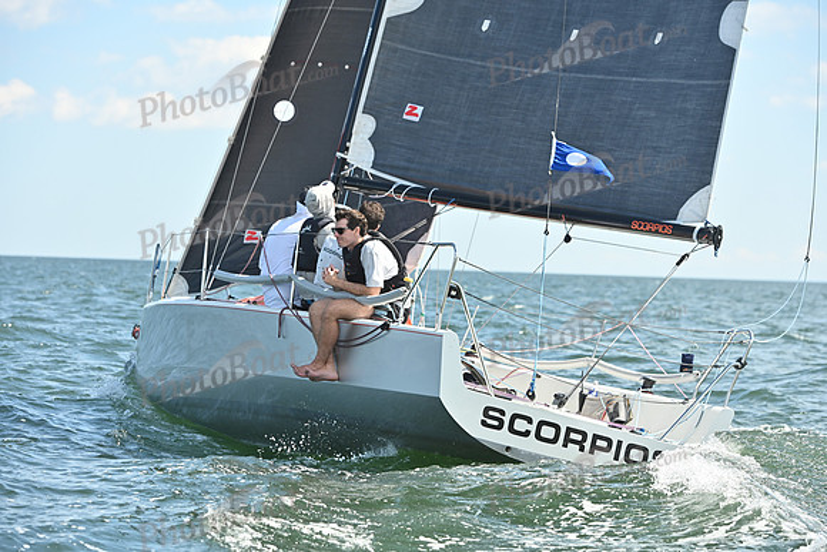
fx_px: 2803
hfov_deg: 16.8
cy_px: 276
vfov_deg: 11.2
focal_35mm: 122
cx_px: 414
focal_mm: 122
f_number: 6.3
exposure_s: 1/1250
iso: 250
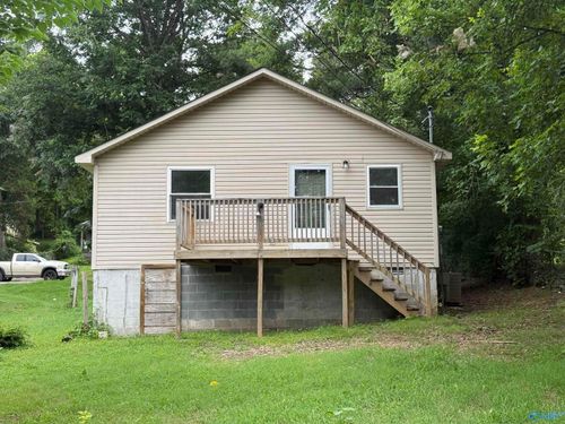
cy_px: 212
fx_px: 783
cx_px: 282
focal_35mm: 48
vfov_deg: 30.3
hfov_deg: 39.7
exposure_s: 1/121
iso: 50
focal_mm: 6.76
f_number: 1.78
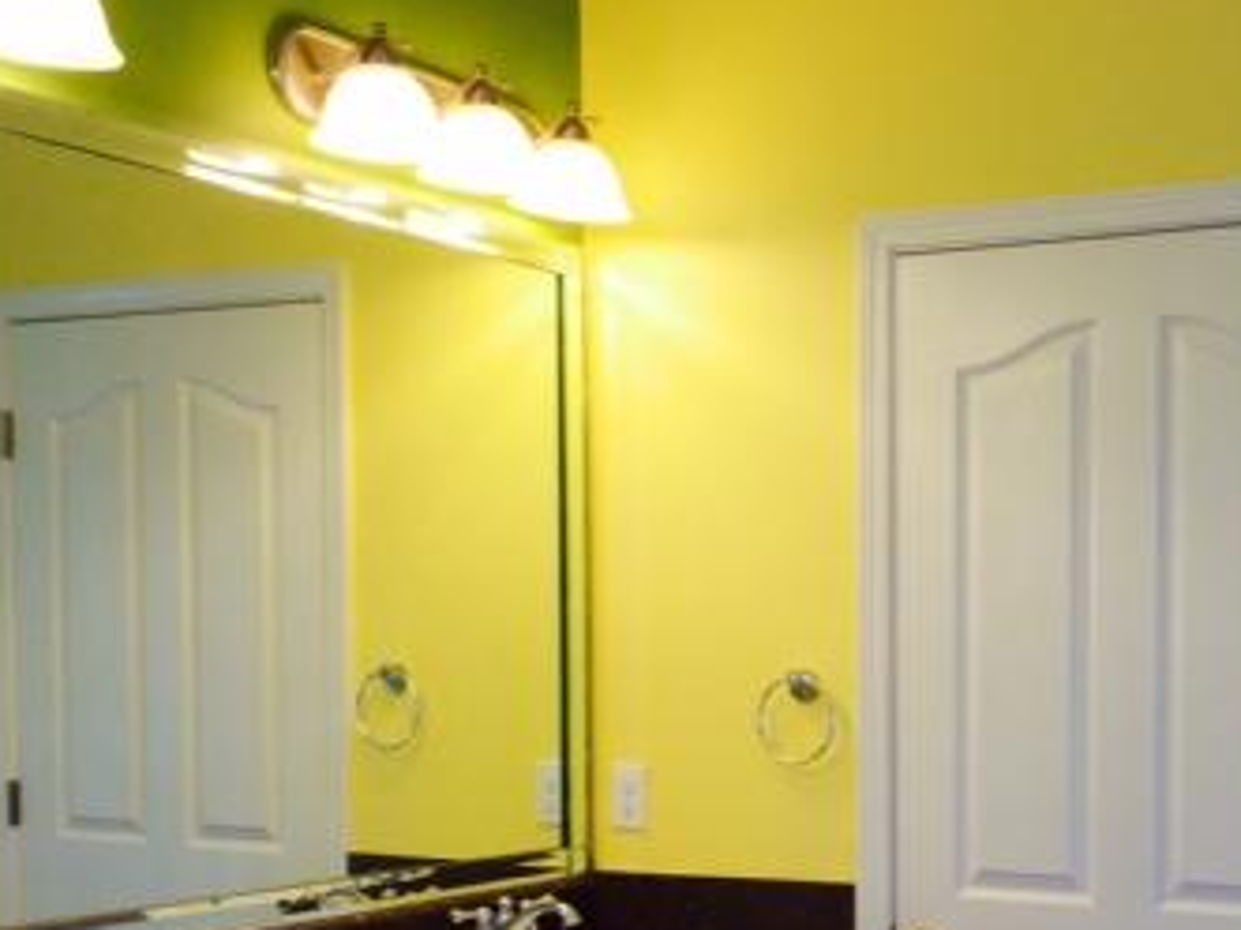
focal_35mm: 58
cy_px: 735
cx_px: 1046
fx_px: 2079
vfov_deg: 24.8
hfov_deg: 32.1
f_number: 2.2
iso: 32
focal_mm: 4.12
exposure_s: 1/65
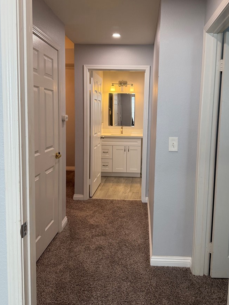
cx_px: 129
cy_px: 138
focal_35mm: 28
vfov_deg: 63.3
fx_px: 247
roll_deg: -0.9
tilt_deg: -6.0
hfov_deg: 49.6
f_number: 1.78
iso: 200
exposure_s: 1/168
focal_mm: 6.76
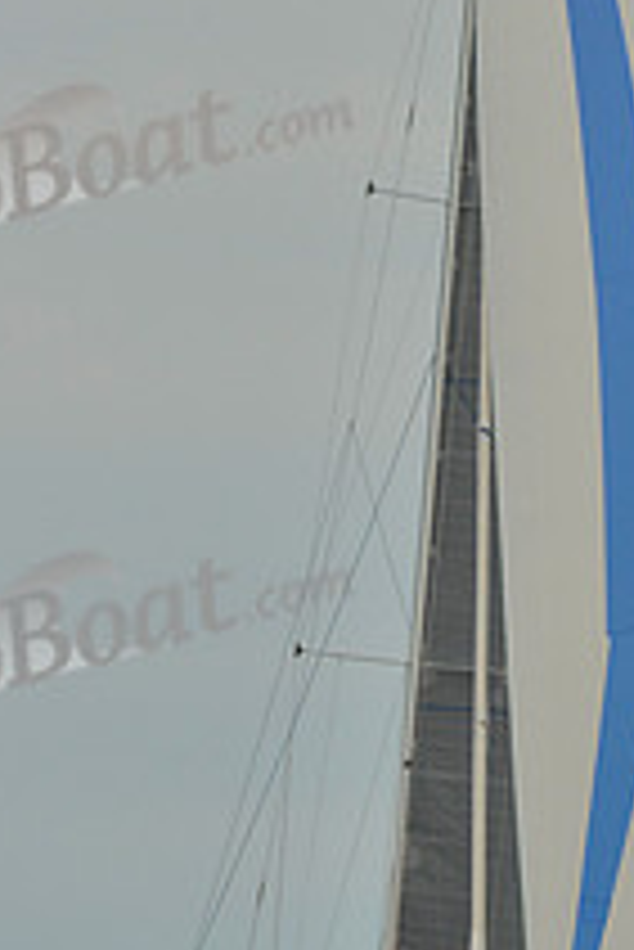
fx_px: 11234
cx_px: 587
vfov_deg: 4.8
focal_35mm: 426
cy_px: 351
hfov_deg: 3.2
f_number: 4
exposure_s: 1/1250
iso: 400
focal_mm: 155
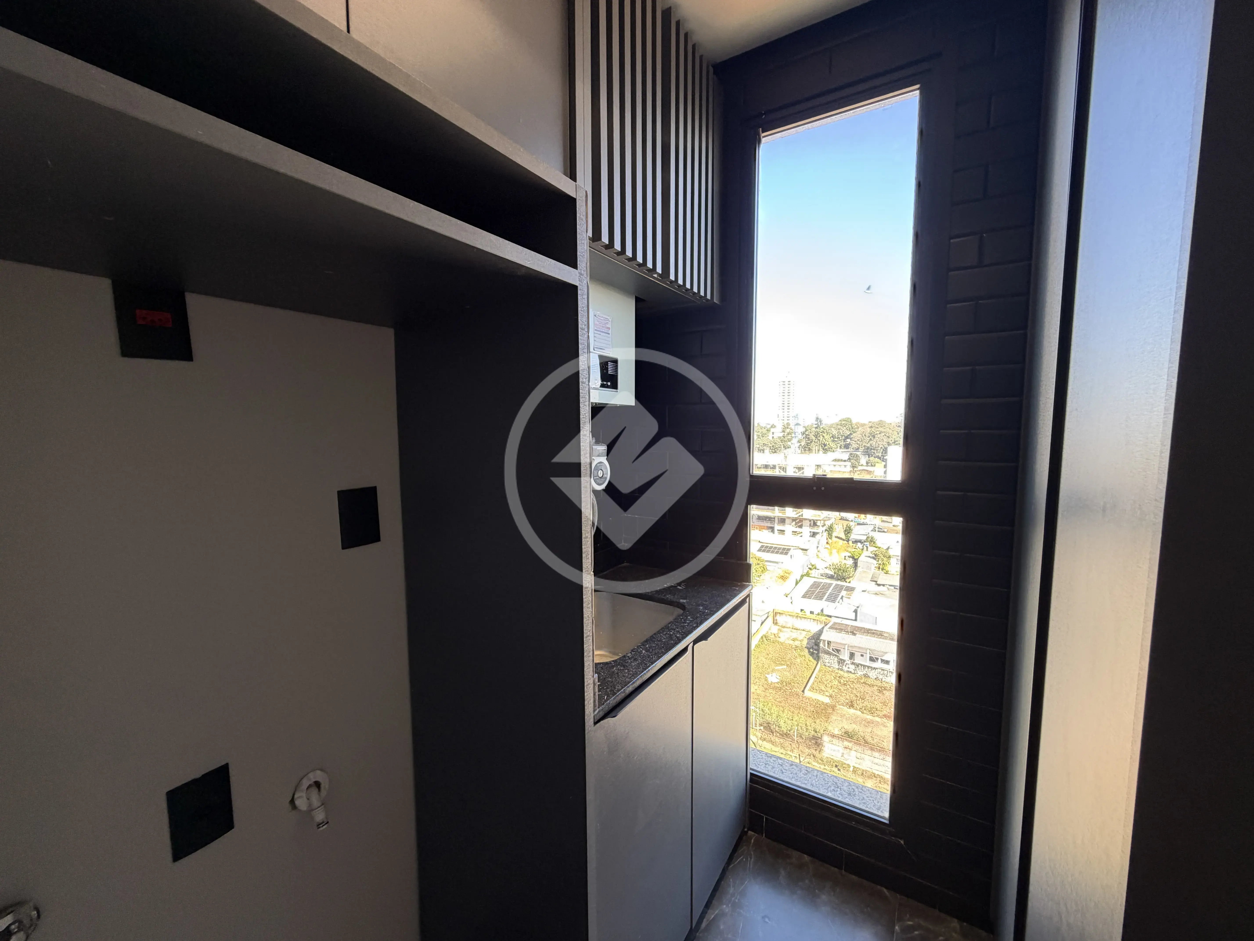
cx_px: 627
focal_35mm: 14
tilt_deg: -5.1
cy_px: 470
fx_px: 507
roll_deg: +0.3
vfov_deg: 85.7
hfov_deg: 102.1
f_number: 2.2
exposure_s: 1/121
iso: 125
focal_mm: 2.22
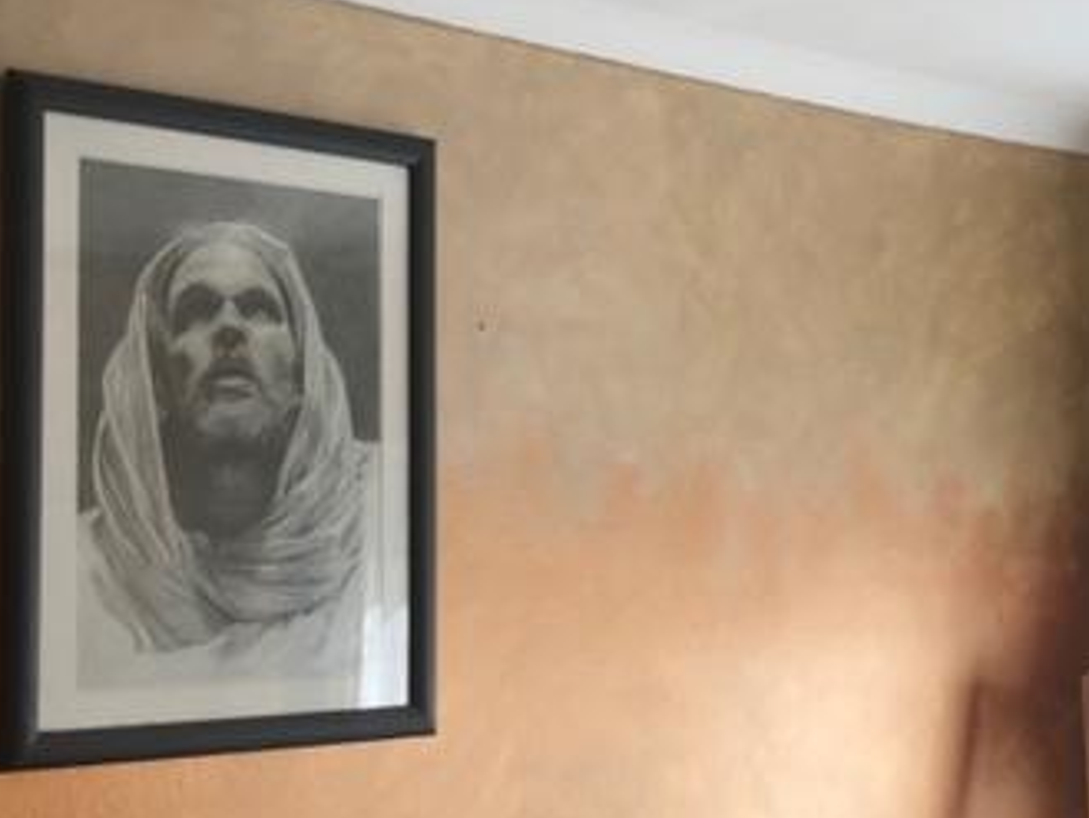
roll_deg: +0.4
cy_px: 450
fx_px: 2140
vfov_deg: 21.6
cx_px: 685
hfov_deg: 28.4
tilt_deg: +4.9
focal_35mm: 68
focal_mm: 4
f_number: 1.8
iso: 32
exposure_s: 1/100
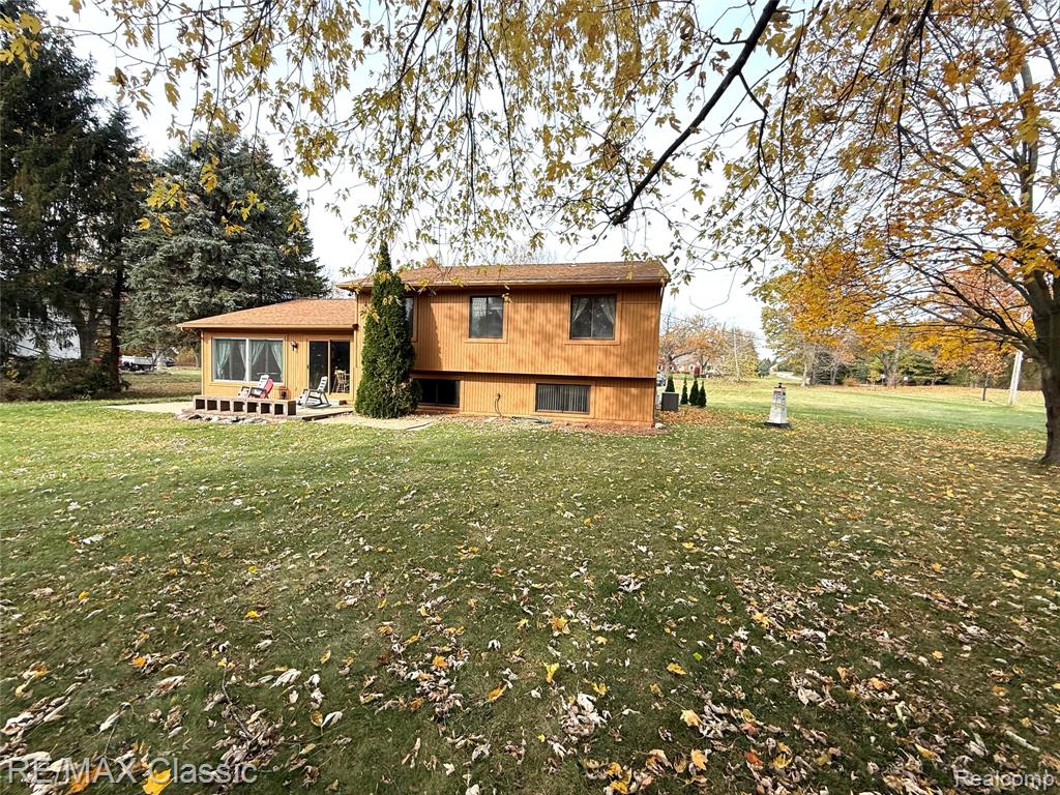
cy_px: 398
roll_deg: -1.3
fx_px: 429
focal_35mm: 14
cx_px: 530
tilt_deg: -3.0
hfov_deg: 102.1
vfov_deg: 85.7
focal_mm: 2.22
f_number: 2.2
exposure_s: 1/694
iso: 64
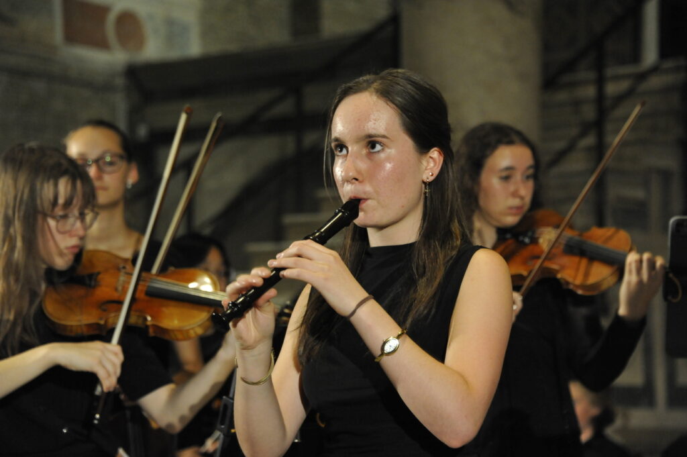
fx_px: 2002
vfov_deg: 13.0
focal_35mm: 105
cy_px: 228
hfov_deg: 19.5
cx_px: 344
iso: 5000
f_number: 5.3
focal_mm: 105
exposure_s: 1/50
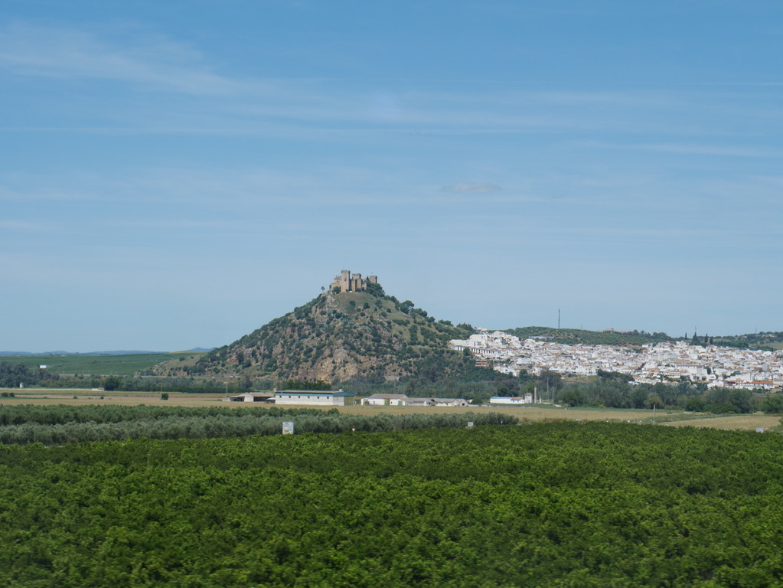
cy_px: 294
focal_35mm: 84
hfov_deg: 23.3
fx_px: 1901
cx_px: 392
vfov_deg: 17.6
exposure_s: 1/320
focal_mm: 42
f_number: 8
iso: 200
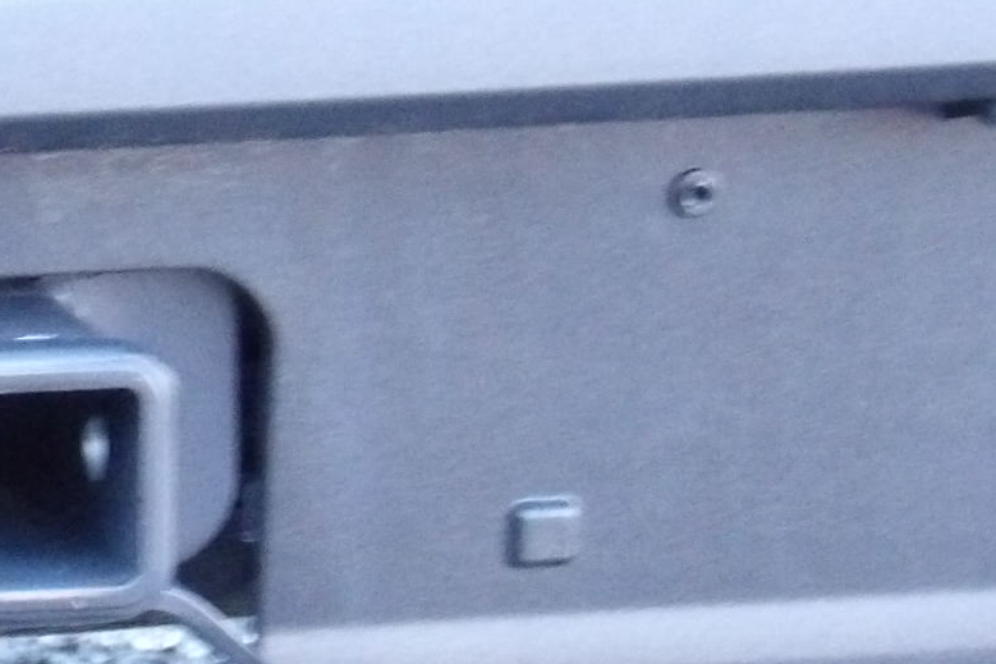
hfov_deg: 3.5
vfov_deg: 2.3
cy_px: 260
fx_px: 16181
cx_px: -188
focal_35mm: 585
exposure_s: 1/38
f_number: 4.4
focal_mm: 30.2
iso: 800
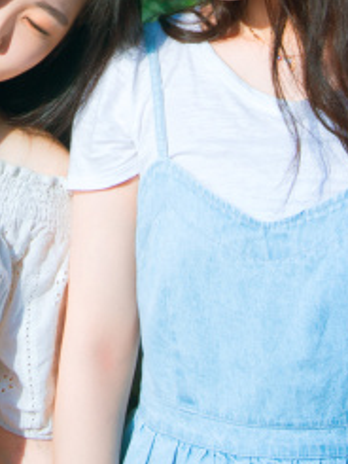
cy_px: -212
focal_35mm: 217
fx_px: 2906
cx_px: -20
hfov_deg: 6.8
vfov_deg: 8.9
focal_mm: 46
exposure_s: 1/800
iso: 100
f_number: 4.2
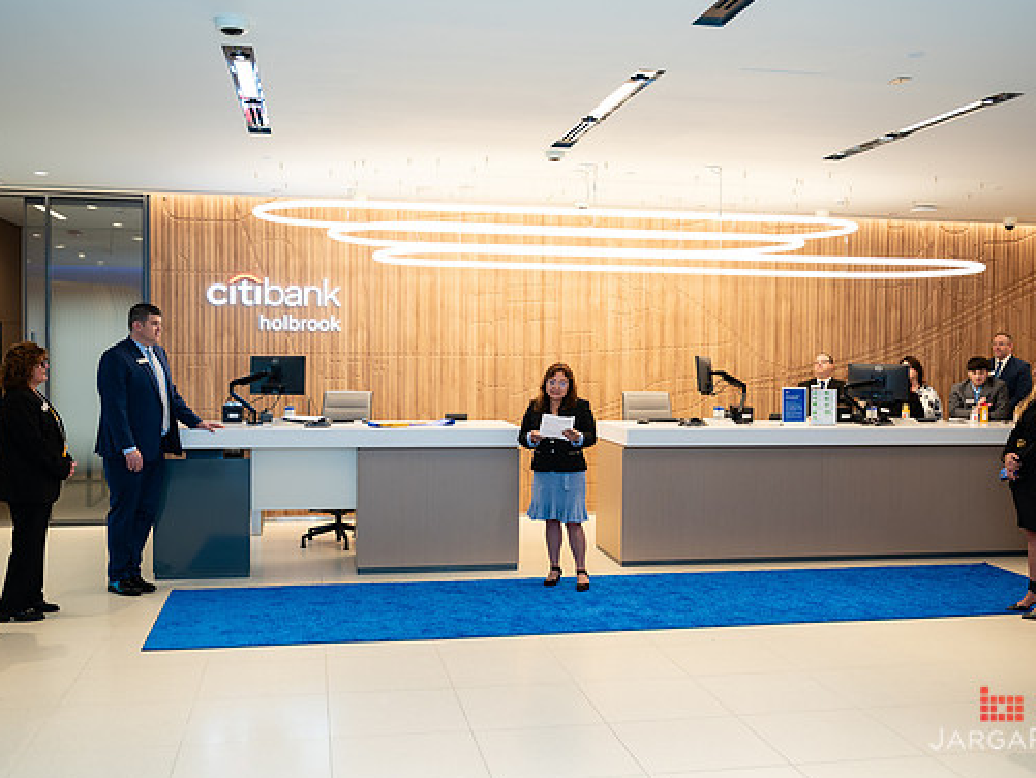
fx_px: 1108
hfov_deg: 50.1
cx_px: 527
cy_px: 395
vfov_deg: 38.7
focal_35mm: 37
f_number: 3.5
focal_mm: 33
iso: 640
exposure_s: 1/200
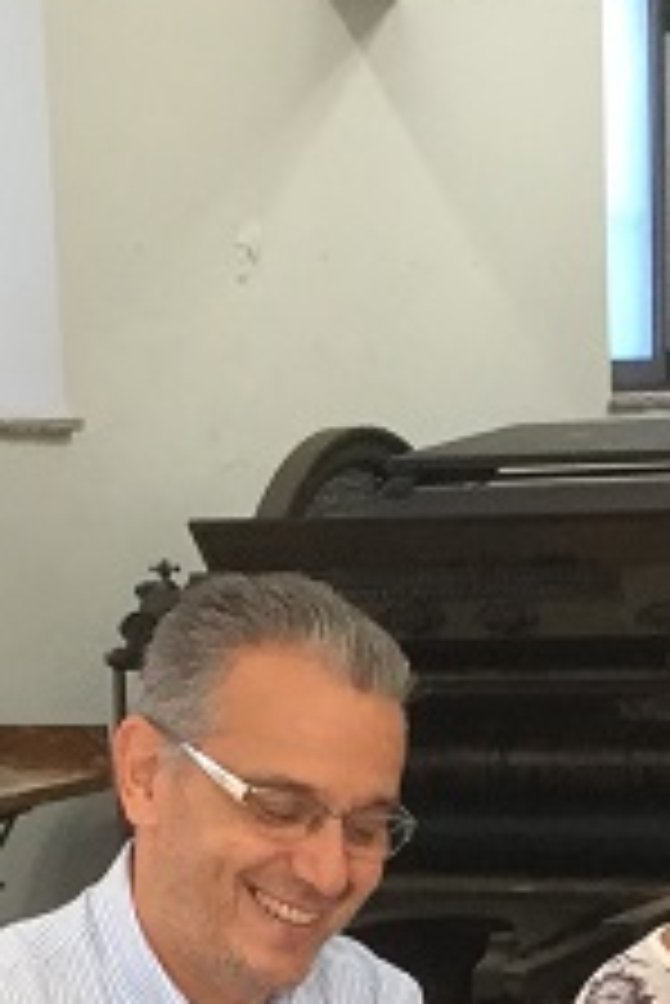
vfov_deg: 15.1
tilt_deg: -14.3
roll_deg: +0.7
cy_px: 1240
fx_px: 3623
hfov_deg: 10.6
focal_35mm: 130
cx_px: 337
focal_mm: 3.3
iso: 100
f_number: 2.4
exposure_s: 1/33
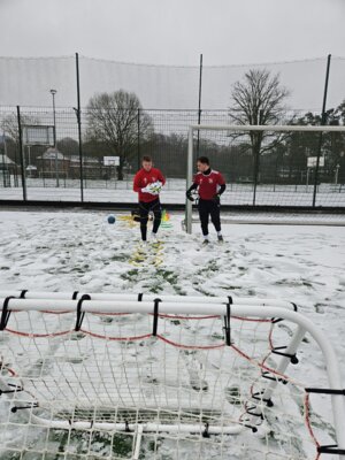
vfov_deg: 73.9
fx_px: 306
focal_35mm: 23
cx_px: 172
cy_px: 230
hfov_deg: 58.9
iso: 25
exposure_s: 1/241
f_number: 1.8
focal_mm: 5.4
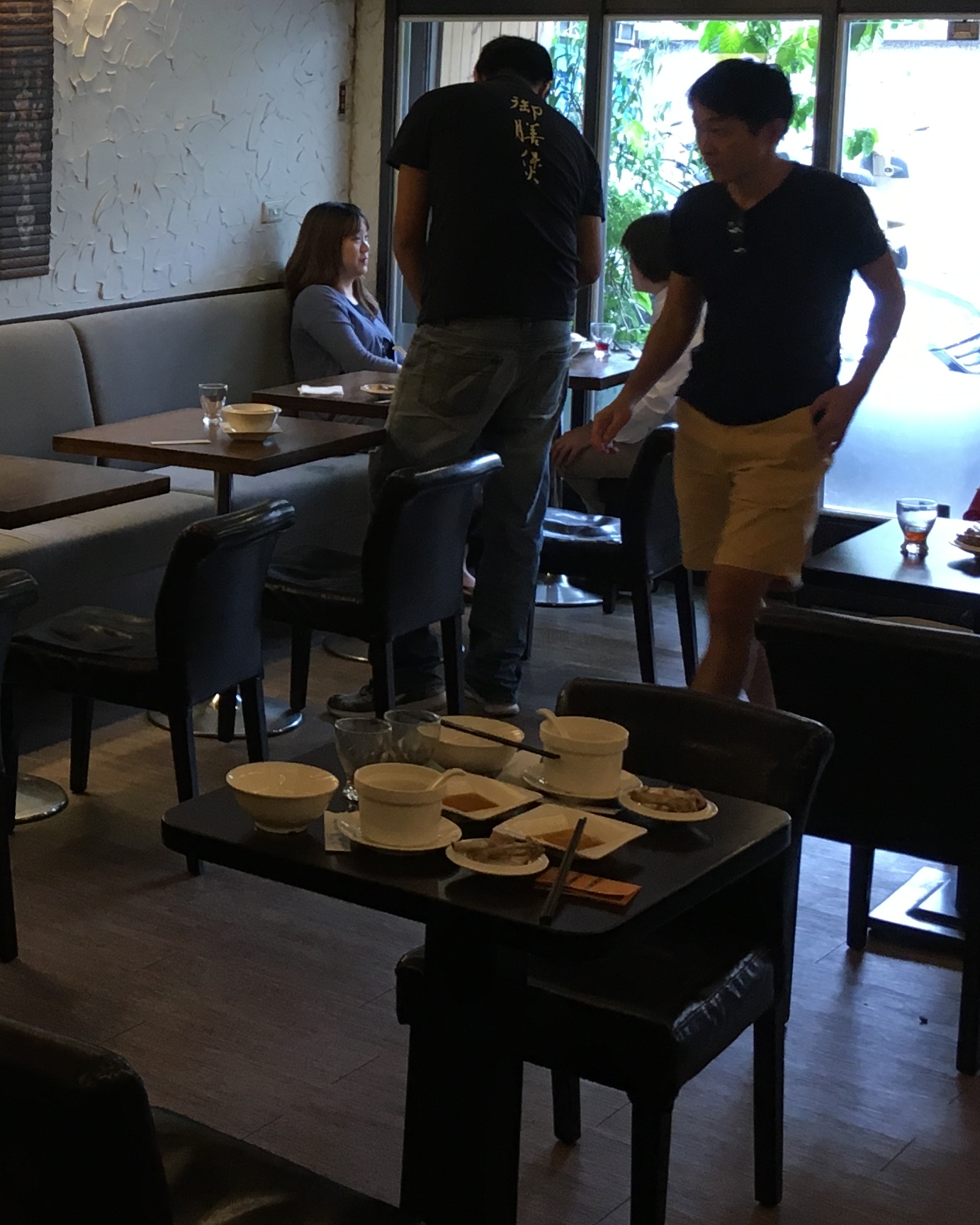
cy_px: 365
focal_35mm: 66
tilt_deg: -6.7
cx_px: -57
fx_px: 2393
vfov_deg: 28.4
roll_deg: -0.5
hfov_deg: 22.1
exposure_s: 1/30
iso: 64
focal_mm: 4.15
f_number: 2.2
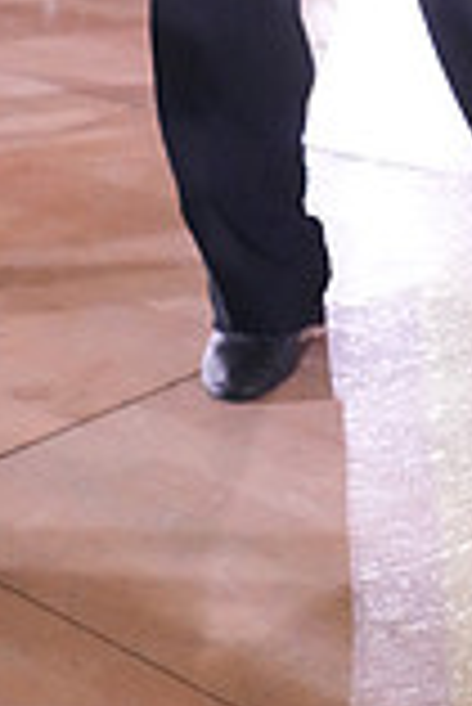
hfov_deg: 11.2
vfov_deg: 14.6
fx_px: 2394
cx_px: 416
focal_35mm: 122
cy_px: -589
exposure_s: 1/250
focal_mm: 33
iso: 8000
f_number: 6.3
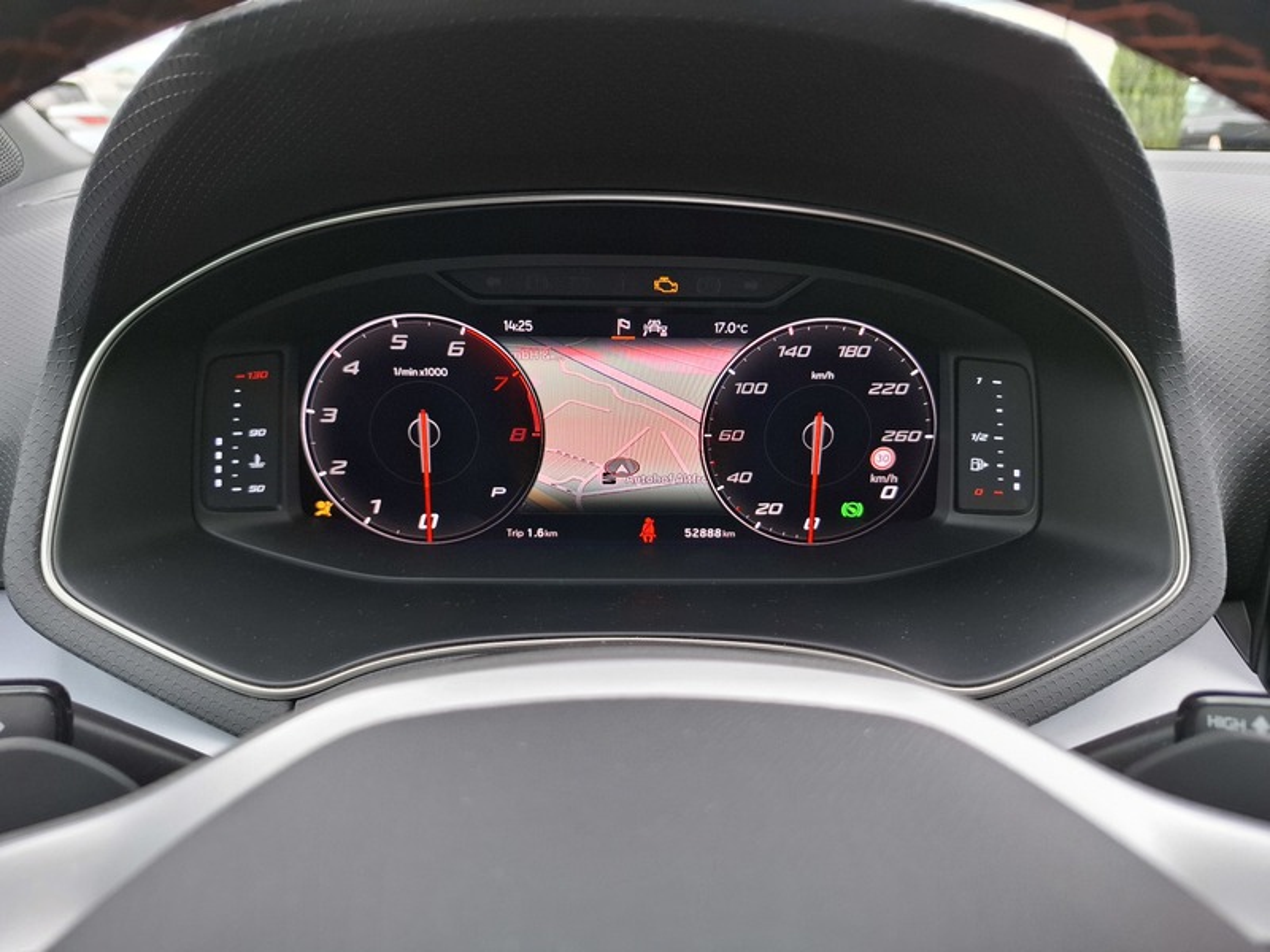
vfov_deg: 58.9
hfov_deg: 73.9
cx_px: 635
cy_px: 476
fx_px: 844
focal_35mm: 23
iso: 64
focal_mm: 5.54
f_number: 1.8
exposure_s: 1/120
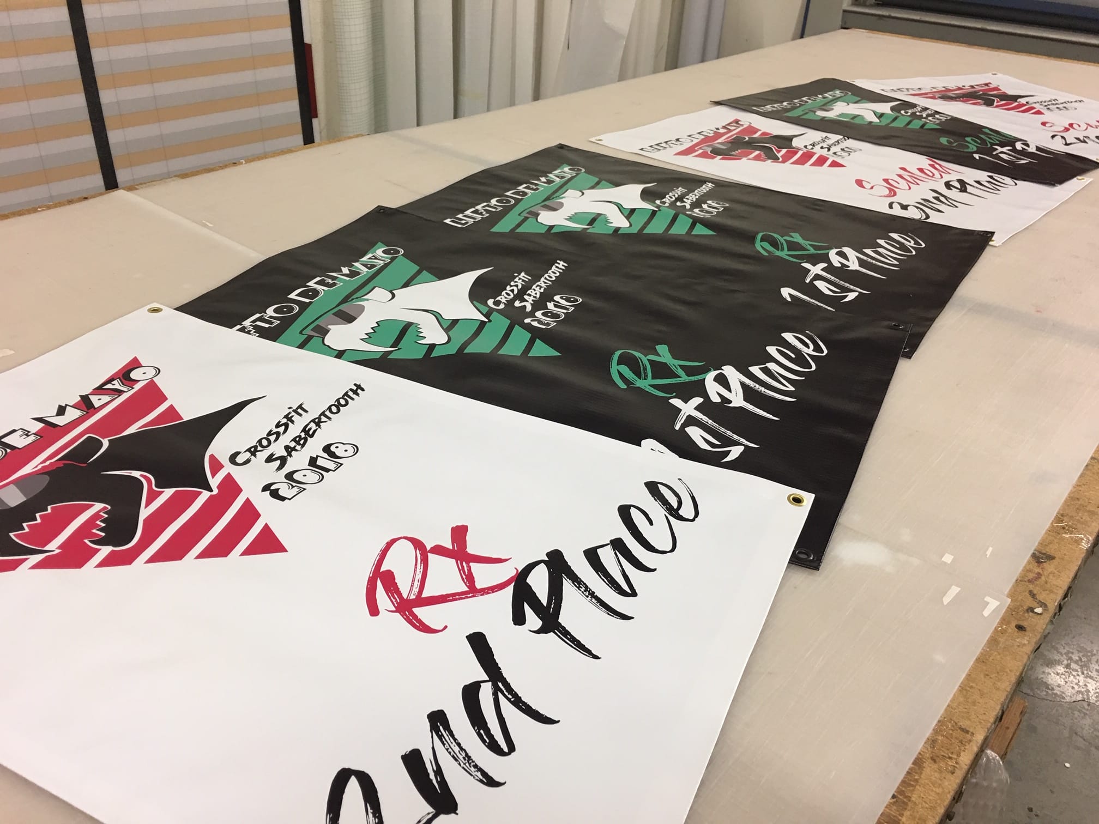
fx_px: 921
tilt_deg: -29.7
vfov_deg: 48.2
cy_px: 412
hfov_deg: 61.7
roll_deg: -3.8
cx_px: 550
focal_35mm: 29
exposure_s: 1/15
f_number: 2.2
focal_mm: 4.15
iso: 40
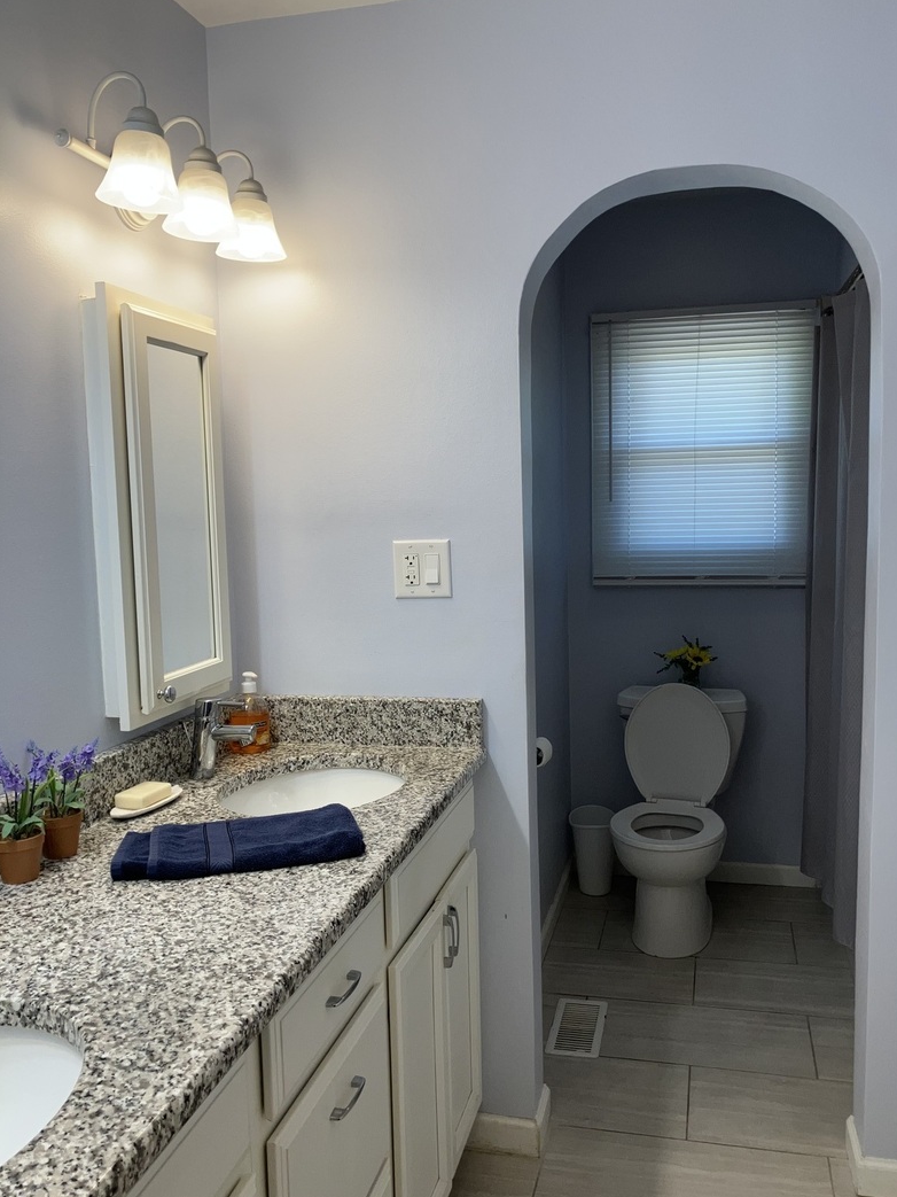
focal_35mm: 29
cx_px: 460
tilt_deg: -5.8
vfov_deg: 61.7
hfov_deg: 48.2
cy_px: 594
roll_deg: +1.5
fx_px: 1002
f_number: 1.8
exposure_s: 1/120
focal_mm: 3.99
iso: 32
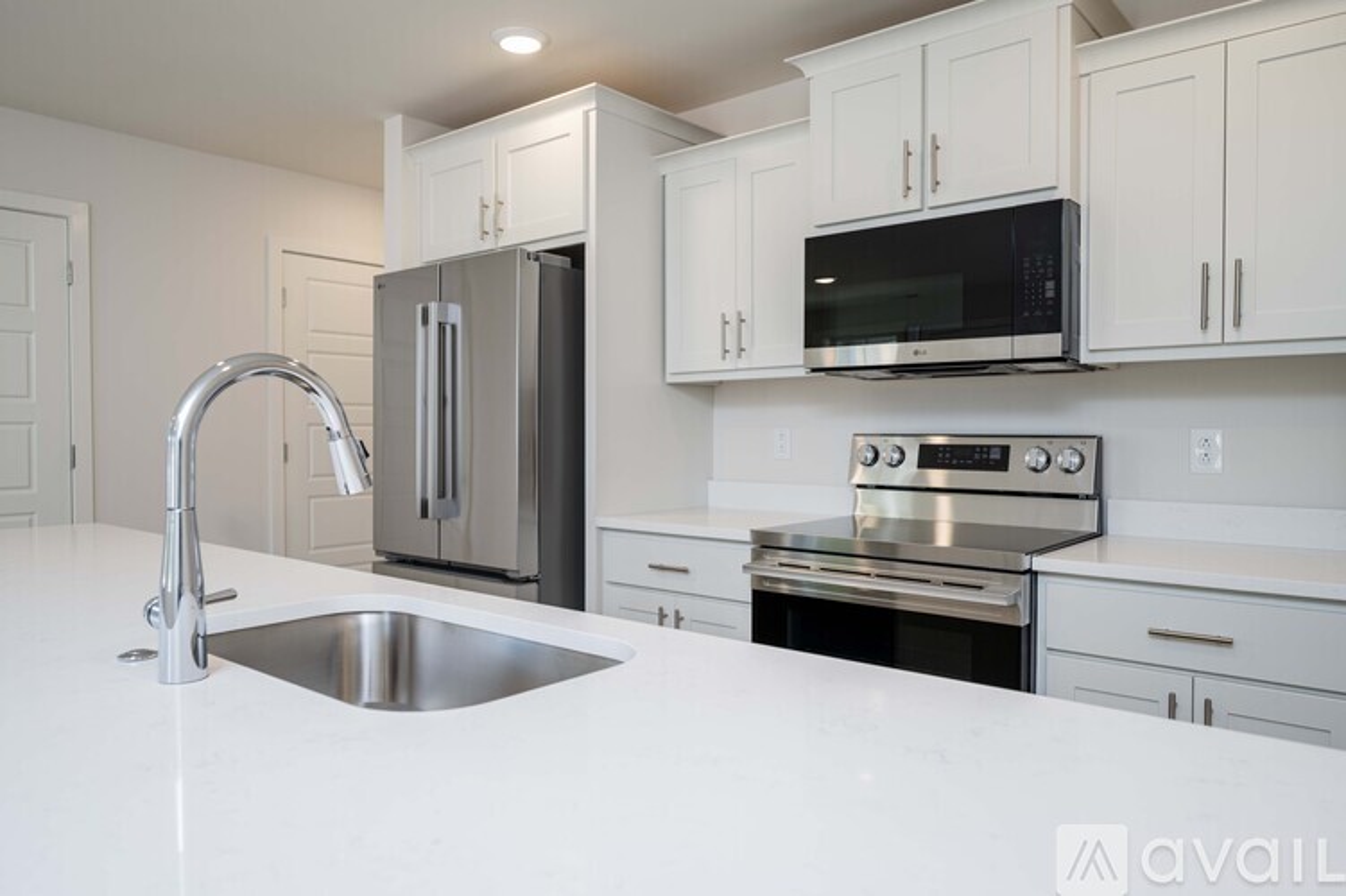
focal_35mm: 24
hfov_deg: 74.9
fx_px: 878
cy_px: 448
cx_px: 673
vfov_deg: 54.1
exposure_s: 1/60
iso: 200
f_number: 4
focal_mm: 23.5
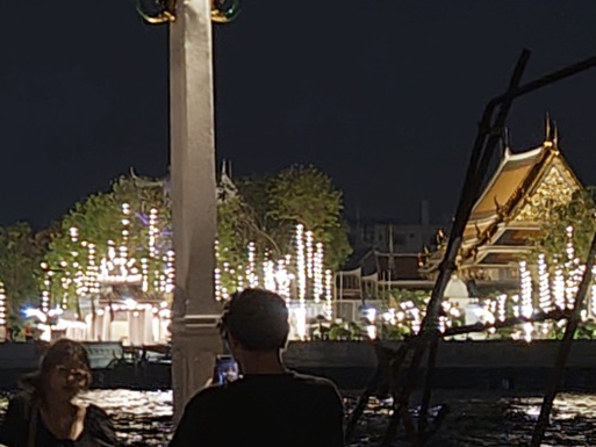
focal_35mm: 195
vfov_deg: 7.6
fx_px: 3358
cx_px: -525
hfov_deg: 9.6
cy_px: 95
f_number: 1.88
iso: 1403
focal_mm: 5.56
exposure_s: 1/14.3
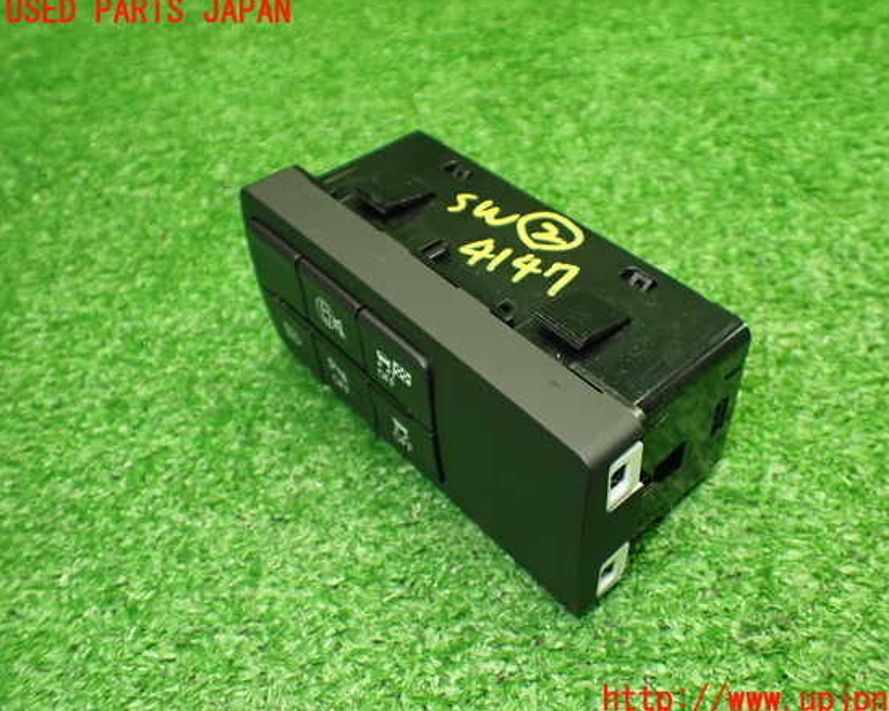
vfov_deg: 45.8
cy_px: 356
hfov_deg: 55.6
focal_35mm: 32
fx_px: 842
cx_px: 483
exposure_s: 1/125
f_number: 2.3
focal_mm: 5.4
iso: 800
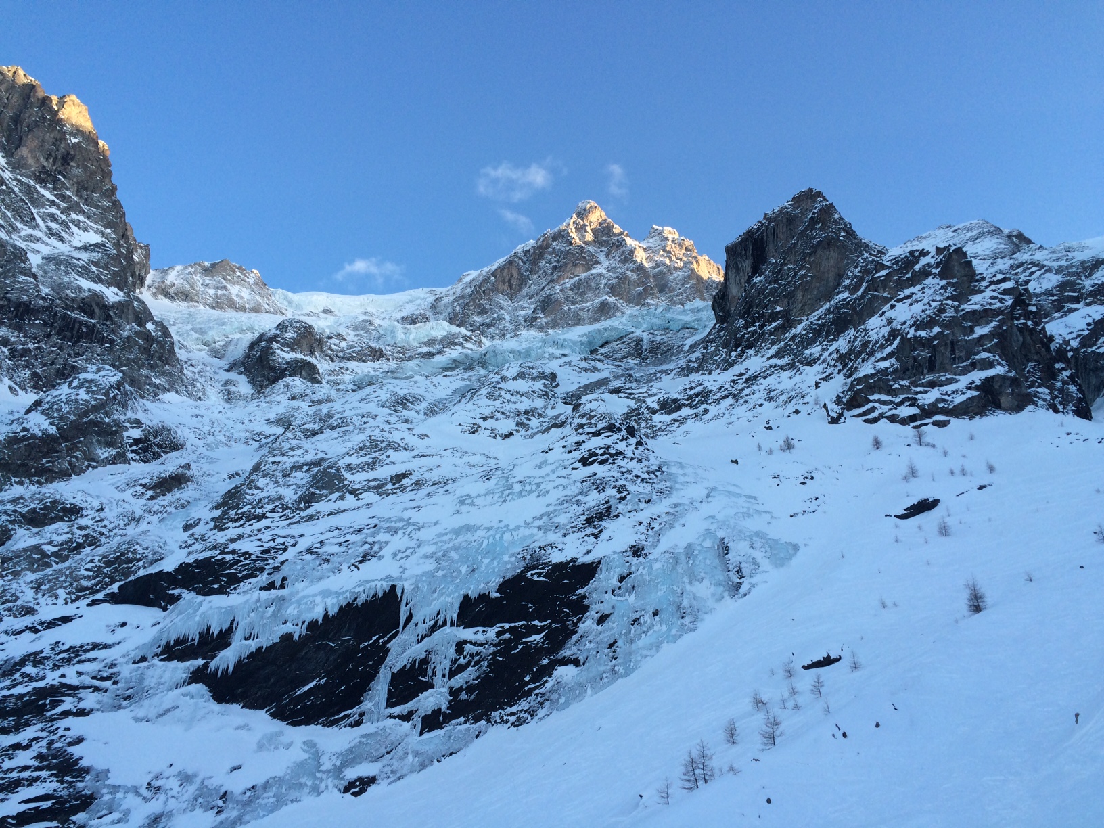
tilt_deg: +29.4
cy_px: 414
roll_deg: -0.3
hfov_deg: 61.7
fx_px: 925
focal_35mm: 29
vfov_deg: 48.2
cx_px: 552
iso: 32
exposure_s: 1/373
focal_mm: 4.15
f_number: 2.2
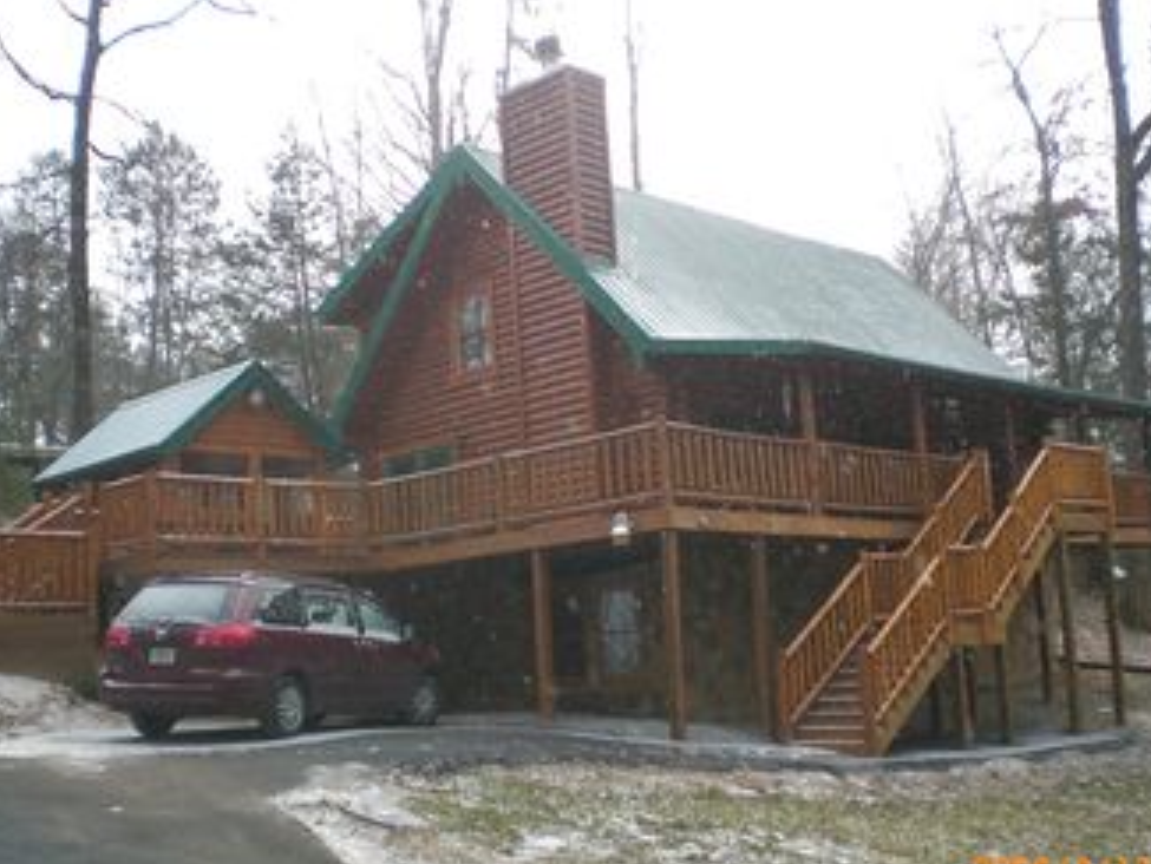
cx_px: 581
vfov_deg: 33.6
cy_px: 482
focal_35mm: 43
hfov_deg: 43.8
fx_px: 1430
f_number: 3.1
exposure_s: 1/320
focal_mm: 6.3
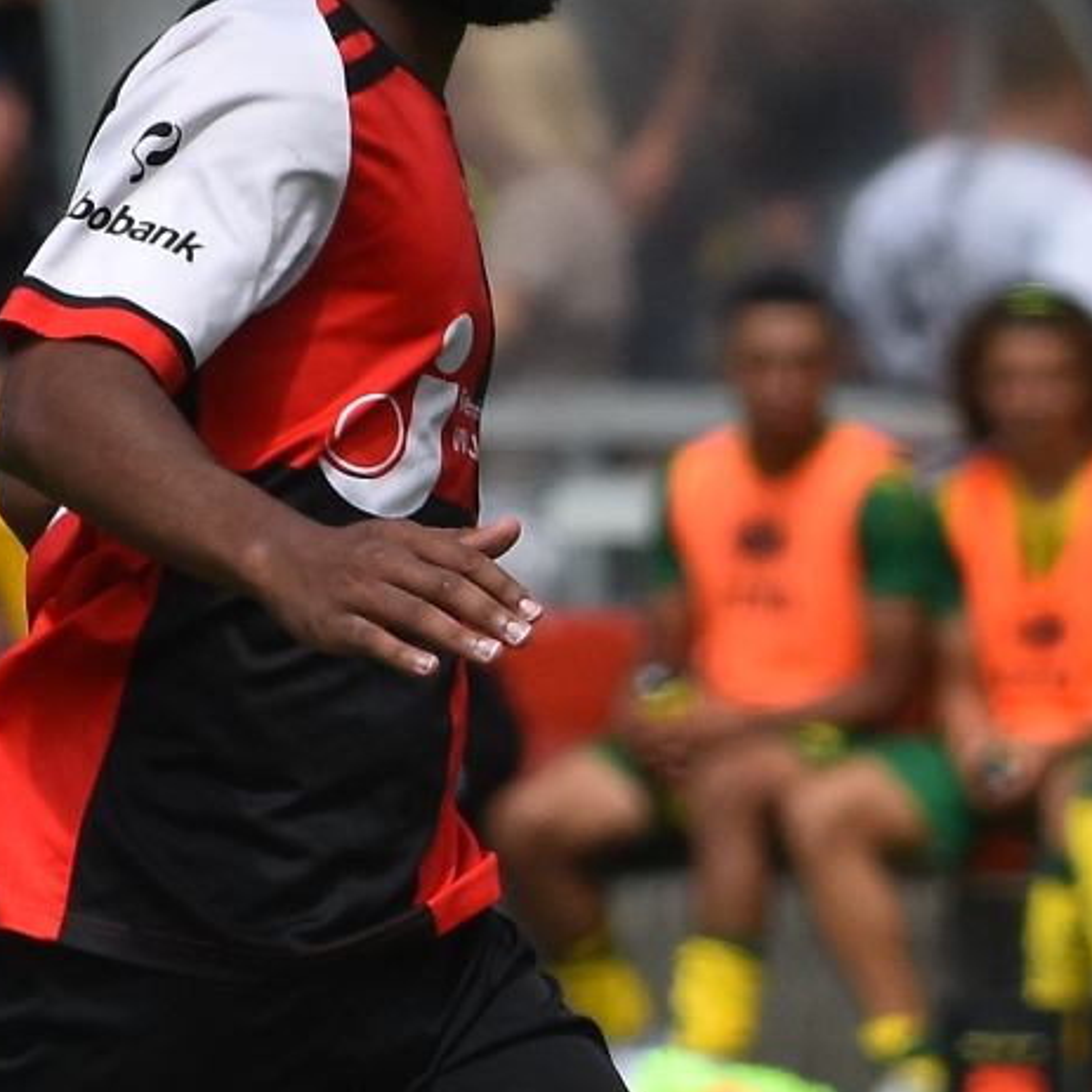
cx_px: 1479
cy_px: 960
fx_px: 33942
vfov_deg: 1.8
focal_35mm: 951
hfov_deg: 1.8
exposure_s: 1/2500
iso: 250
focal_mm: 180
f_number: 4
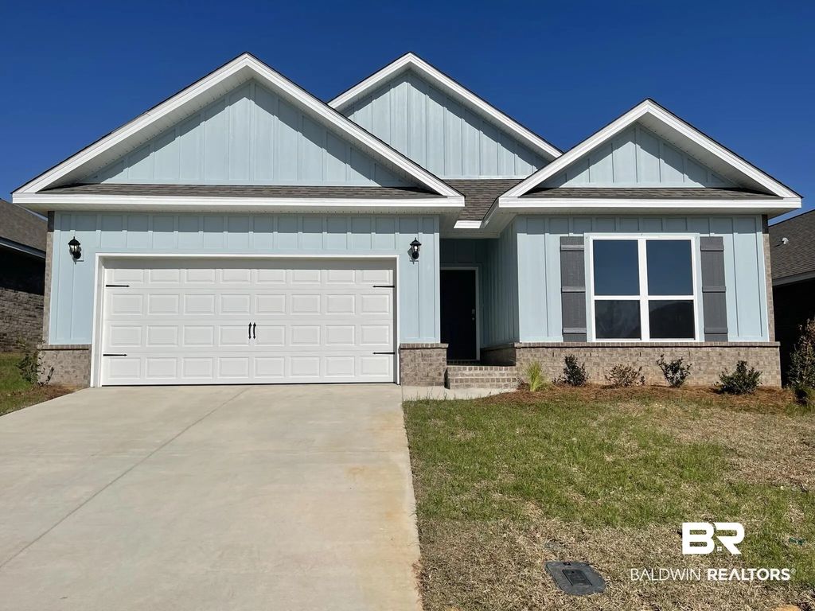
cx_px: 408
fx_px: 612
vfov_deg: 53.1
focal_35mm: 26
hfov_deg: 67.3
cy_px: 306
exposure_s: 1/12048
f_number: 1.6
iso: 32
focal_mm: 5.1
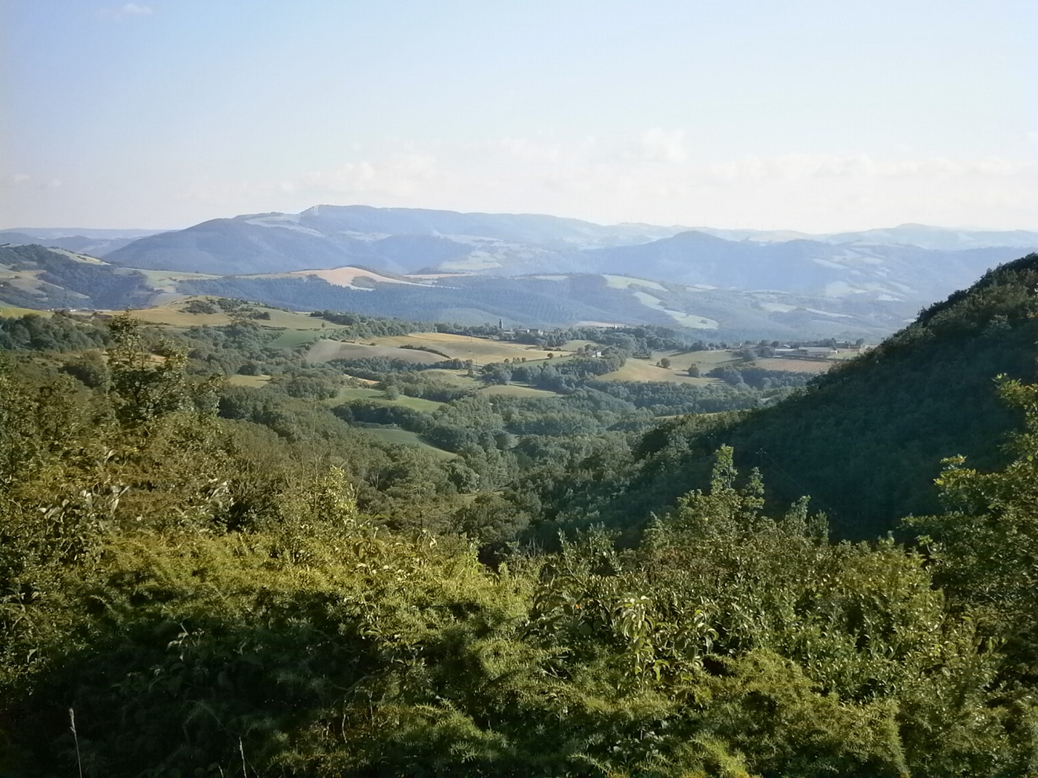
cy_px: 389
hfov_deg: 40.4
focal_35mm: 47
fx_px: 1409
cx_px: 519
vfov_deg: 30.9
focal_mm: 8.3
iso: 80
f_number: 9.7
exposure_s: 1/100
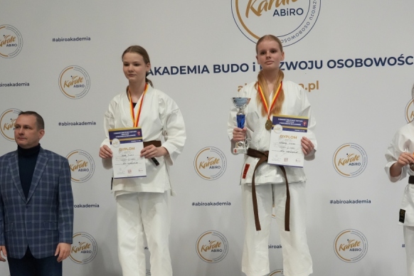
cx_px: 244
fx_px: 506
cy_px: 187
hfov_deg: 44.3
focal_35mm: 44
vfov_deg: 30.3
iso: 8000
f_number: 4.5
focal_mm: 32
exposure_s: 1/250
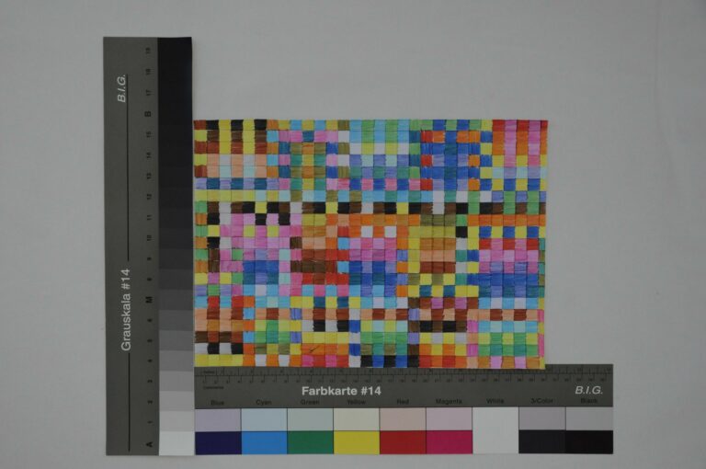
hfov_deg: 43.7
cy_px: 234
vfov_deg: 29.8
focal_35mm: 45
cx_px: 353
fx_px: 881
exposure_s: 1/800
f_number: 6.3
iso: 1250
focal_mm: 30
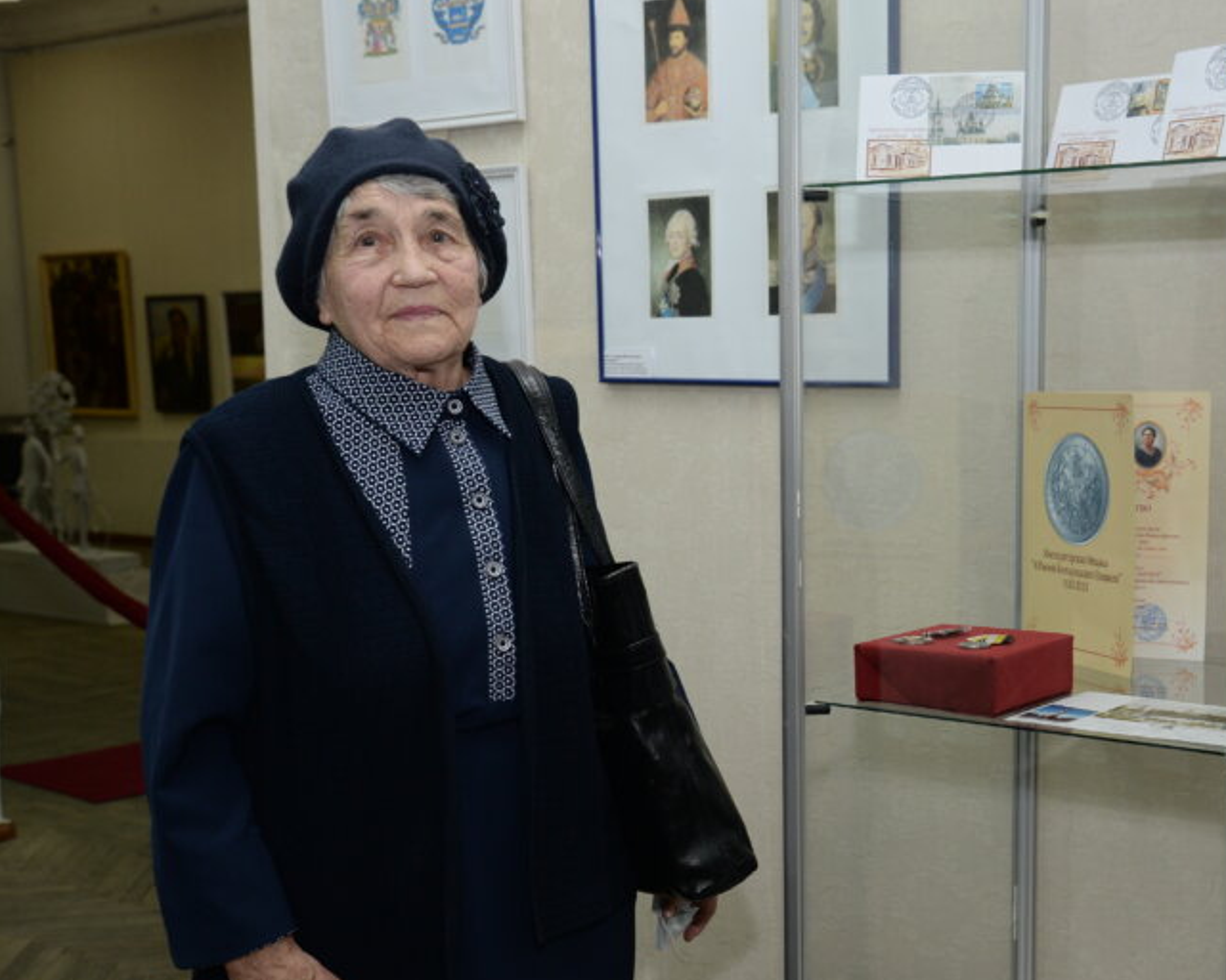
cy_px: 592
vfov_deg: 31.4
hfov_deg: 38.2
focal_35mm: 48
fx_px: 1742
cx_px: 853
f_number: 5
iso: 1000
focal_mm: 32
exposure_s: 1/200
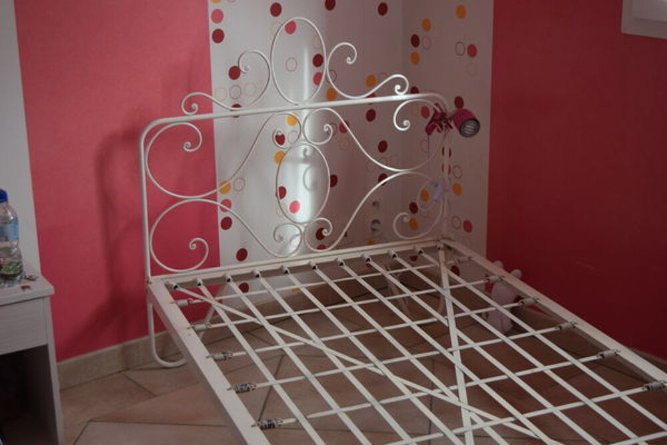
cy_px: 222
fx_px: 1112
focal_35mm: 60
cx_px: 334
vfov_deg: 22.6
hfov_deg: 33.4
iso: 400
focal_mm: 40
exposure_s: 1/60
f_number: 4.8
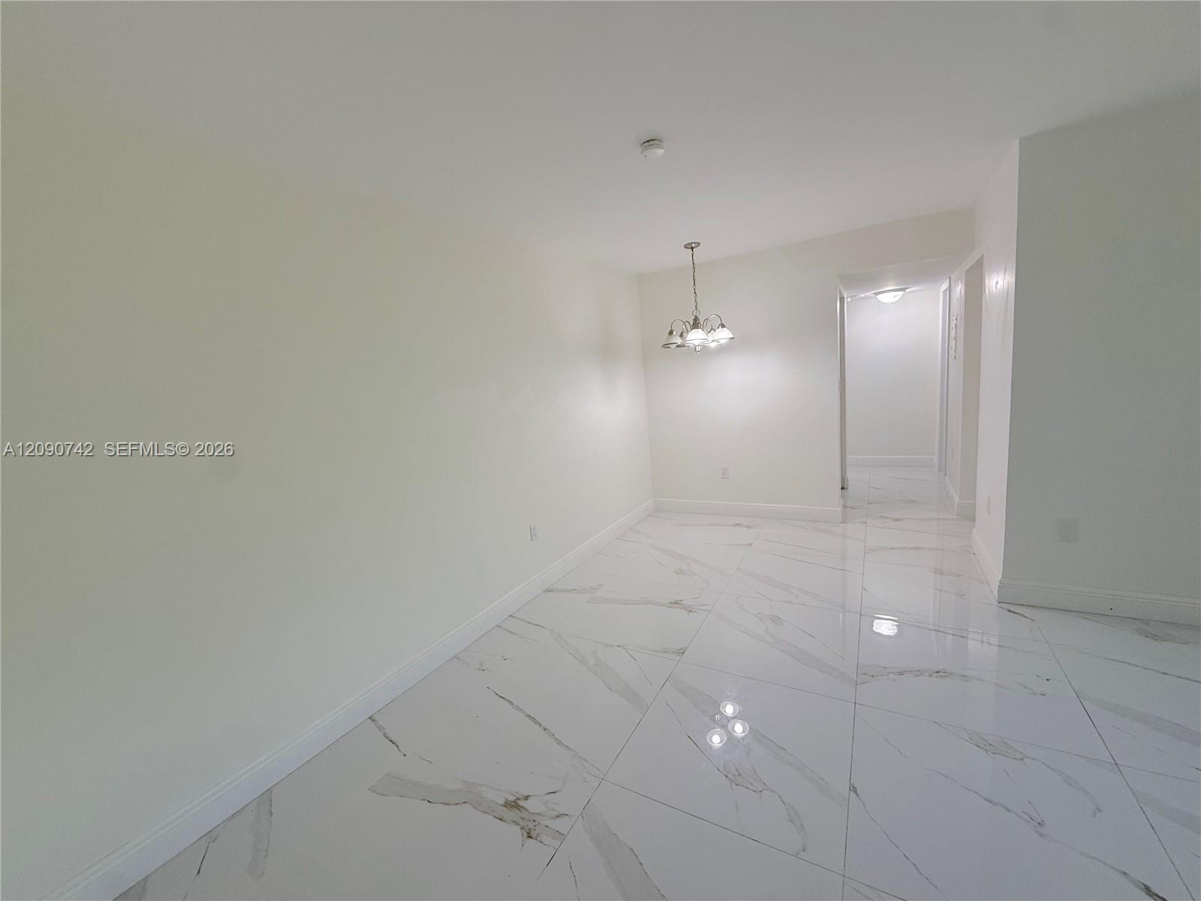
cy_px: 450
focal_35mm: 14
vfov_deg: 85.7
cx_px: 600
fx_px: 486
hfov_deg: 102.1
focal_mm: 2.22
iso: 100
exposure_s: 1/120
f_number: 2.2
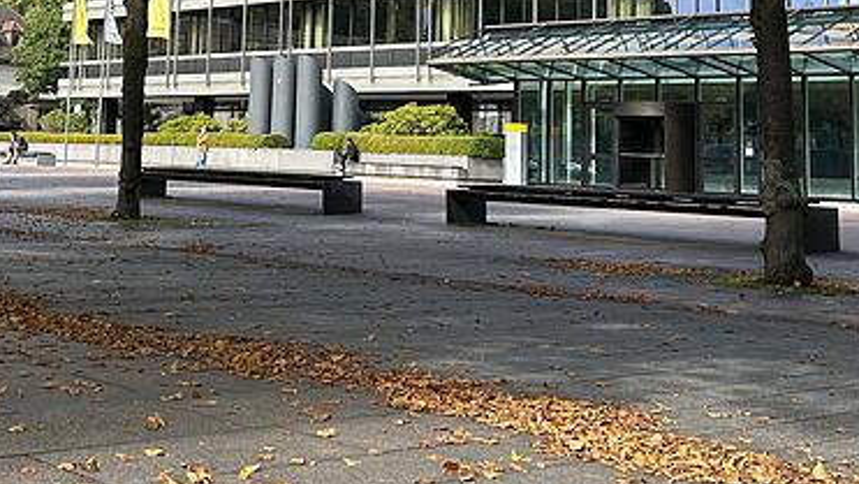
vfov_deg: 19.0
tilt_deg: +7.3
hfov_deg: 34.1
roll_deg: -2.4
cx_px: 308
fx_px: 1390
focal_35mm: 61
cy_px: -37
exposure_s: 1/1196
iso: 50
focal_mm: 5.7
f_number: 1.5
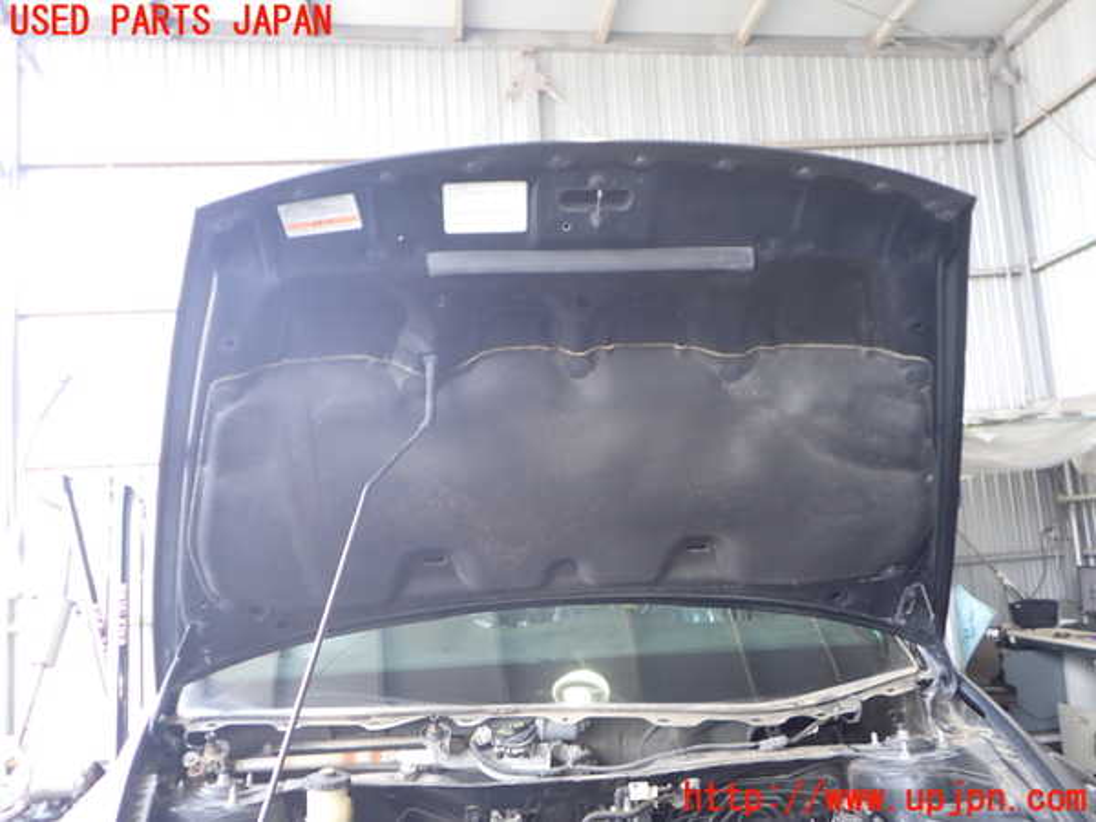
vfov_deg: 46.8
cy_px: 411
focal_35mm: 30
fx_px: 950
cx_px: 548
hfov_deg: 60.0
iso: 200
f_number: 2.3
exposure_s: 1/50
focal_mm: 5.4
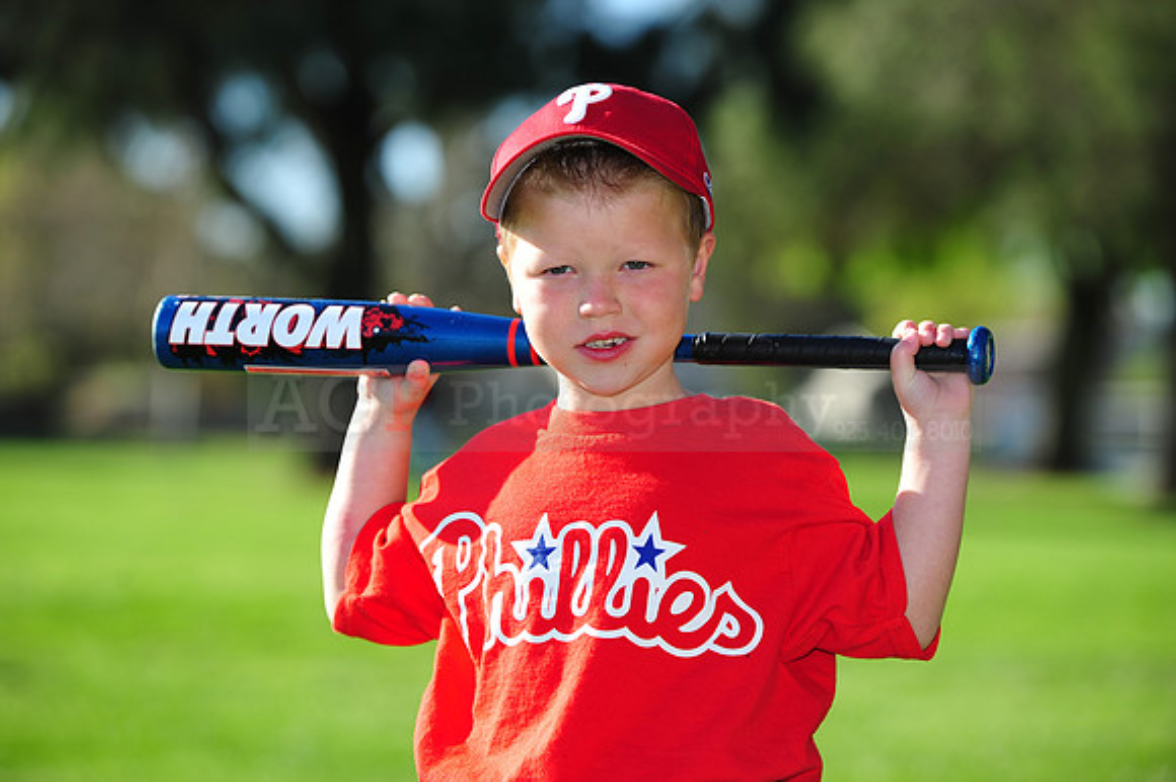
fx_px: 4734
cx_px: 588
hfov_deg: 14.2
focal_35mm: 145
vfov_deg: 9.5
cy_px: 391
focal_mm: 145
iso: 200
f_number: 4.5
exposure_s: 1/800
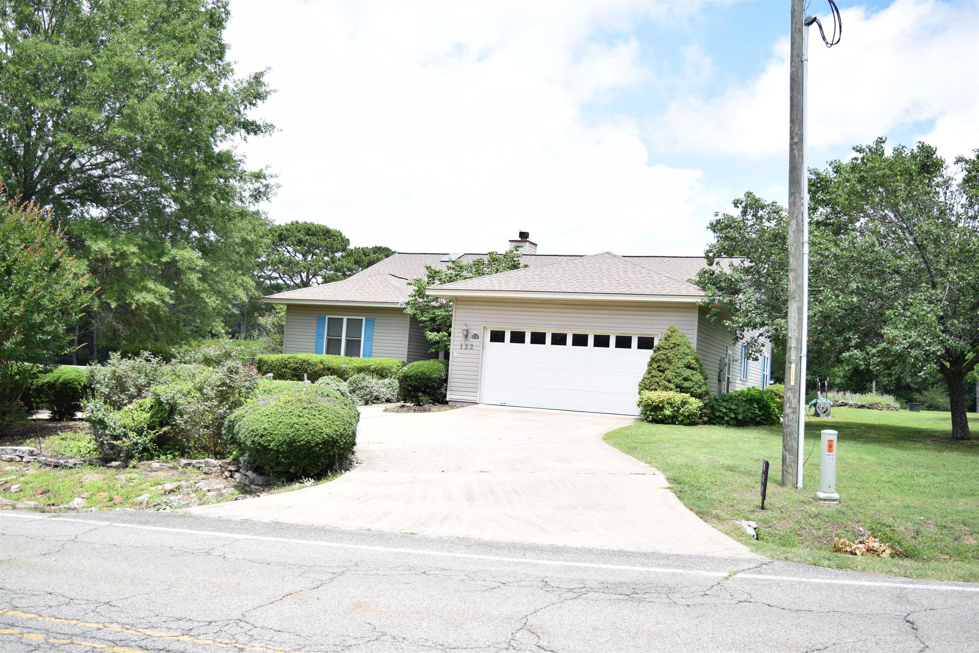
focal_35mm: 34
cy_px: 326
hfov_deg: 55.1
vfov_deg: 38.4
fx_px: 938
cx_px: 490
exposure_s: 1/400
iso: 100
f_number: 3.8
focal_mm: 23
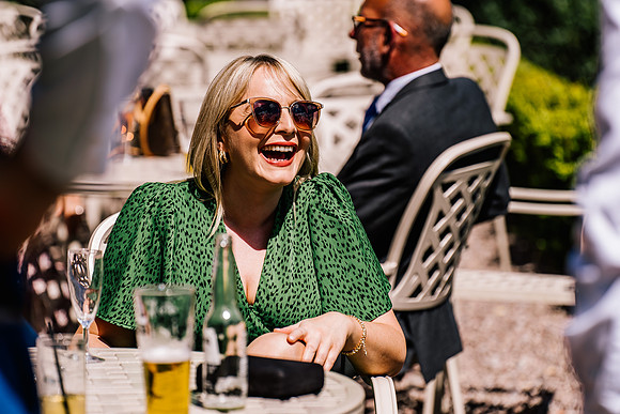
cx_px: 310
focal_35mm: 180
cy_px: 207
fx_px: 3101
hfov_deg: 11.4
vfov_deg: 7.6
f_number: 4.5
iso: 125
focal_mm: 180
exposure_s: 1/1000
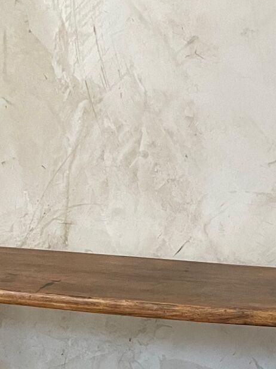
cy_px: 580
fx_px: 905
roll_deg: +1.0
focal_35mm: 85
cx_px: 146
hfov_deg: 17.3
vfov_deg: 19.5
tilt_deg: -29.2
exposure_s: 1/50
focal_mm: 4.2
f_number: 1.6
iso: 400
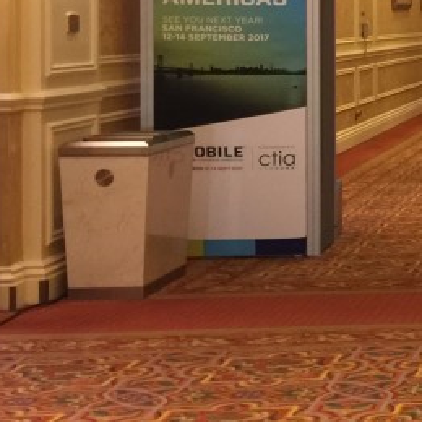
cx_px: 764
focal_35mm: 101
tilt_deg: +0.9
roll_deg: +0.6
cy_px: 15
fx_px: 1393
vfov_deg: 16.9
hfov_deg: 14.9
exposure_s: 1/15
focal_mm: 4.15
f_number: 2.2
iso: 125
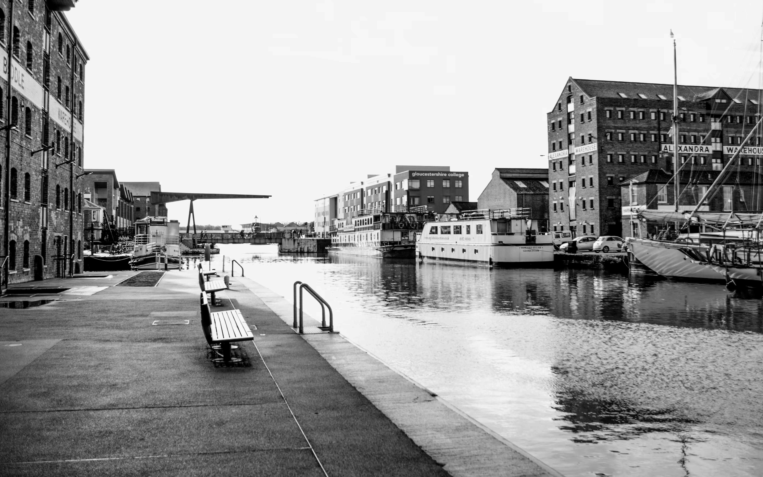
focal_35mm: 36
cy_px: 205
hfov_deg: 54.0
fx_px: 749
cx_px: 386
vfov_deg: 35.3
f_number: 5
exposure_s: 1/160
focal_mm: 22
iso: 100
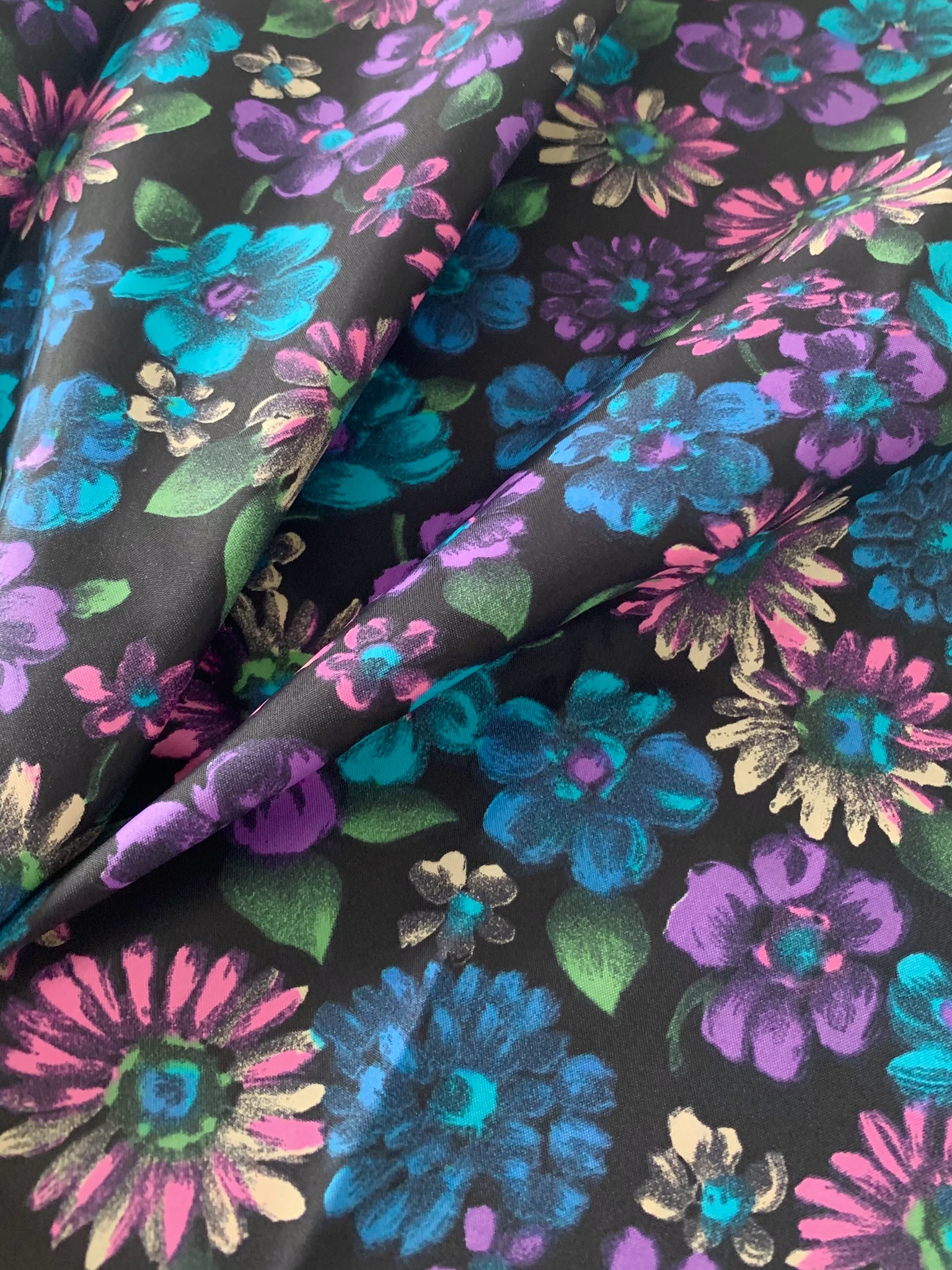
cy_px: 635
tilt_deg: -64.0
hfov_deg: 53.1
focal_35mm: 26
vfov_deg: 67.3
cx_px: 476
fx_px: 953
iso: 400
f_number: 1.8
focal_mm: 4.25
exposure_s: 1/39
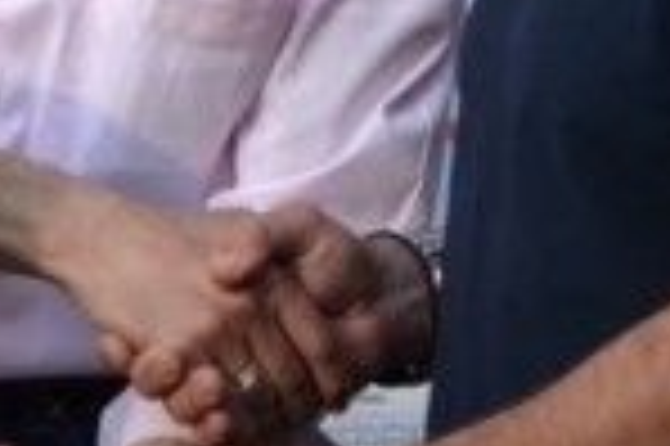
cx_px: -45
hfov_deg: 5.6
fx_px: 6808
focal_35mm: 366
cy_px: -205
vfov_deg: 3.7
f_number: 5.6
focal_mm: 55
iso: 400
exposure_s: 1/1250
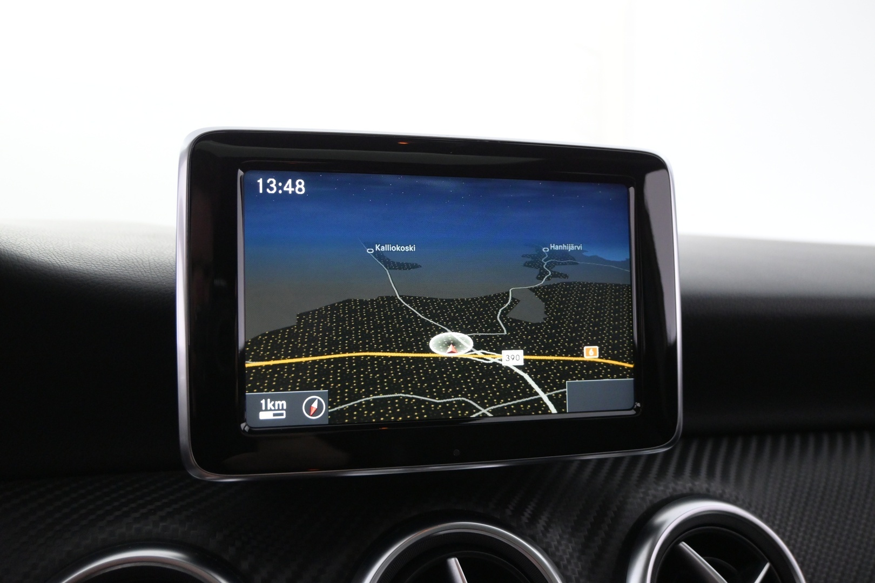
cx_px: 438
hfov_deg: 56.1
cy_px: 292
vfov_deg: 39.1
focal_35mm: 34
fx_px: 820
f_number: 4
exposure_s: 1/60
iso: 2500
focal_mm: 22.5
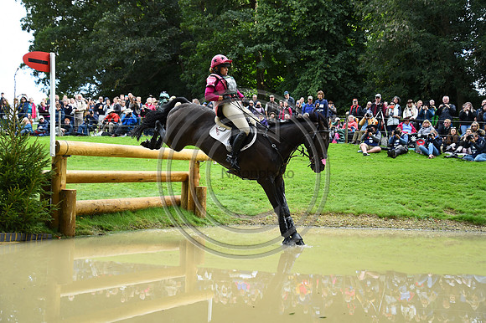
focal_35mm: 44
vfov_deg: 30.5
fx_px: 594
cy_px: 162
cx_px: 243
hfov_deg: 44.5
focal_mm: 44
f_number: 4.2
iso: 1000
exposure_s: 1/1250
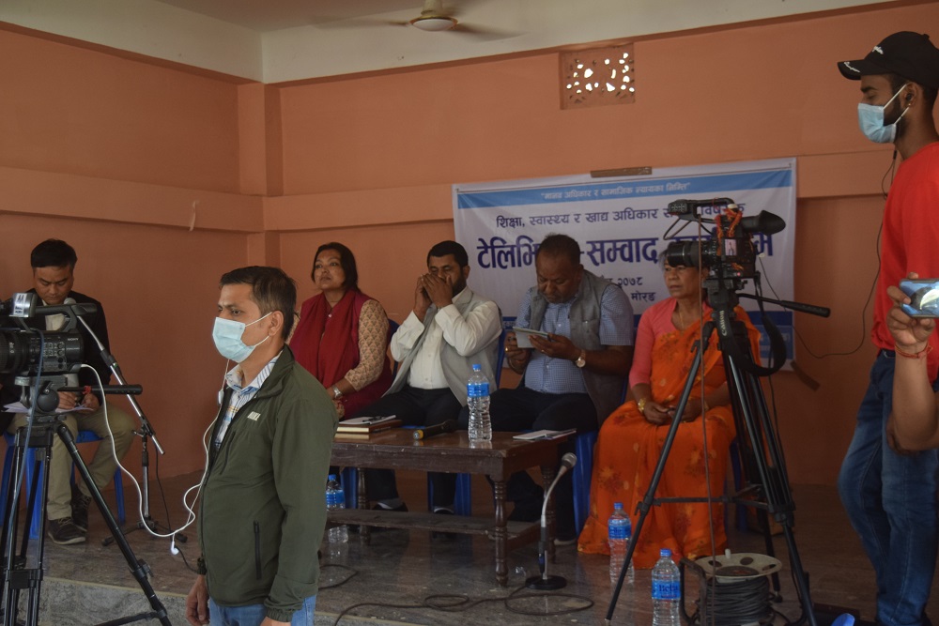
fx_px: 1213
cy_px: 313
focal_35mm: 46
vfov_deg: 29.0
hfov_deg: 42.3
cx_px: 470
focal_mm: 31
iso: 1000
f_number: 4.2
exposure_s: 1/60
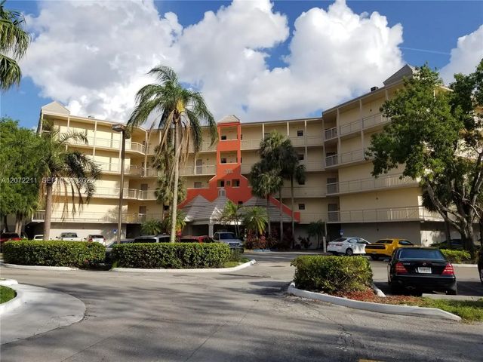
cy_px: 181
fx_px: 363
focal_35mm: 26
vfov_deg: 53.1
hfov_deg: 67.3
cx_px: 242
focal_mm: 4.25
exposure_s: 1/2928
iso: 50
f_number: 1.7
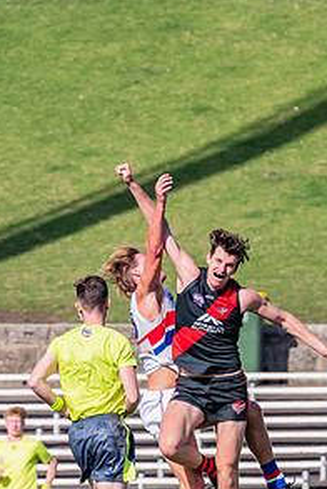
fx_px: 14883
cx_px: 248
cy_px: 366
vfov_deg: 1.9
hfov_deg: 1.3
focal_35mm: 1095
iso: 800
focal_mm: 420
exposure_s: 1/1600
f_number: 10
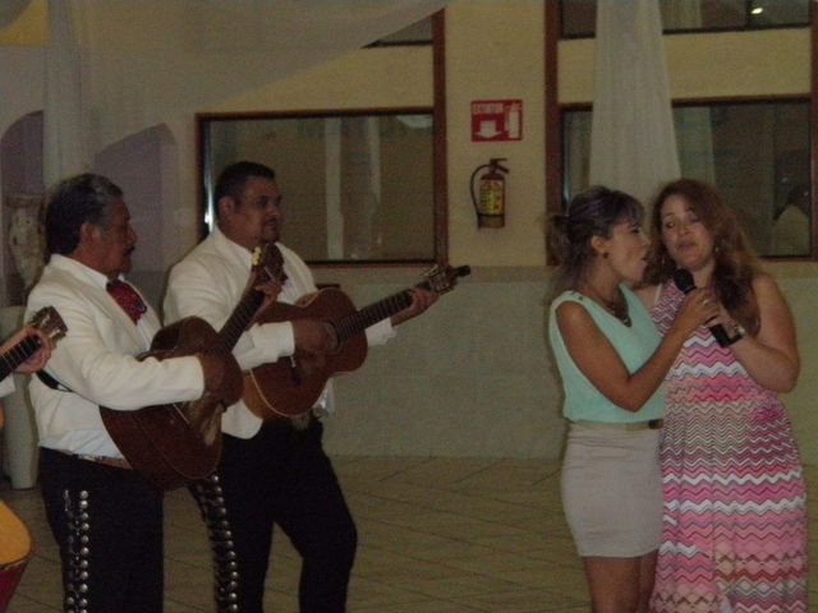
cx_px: 409
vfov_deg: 14.4
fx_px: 2434
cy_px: 306
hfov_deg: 19.1
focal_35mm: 103
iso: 800
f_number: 4.8
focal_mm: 18.28
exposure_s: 1/80
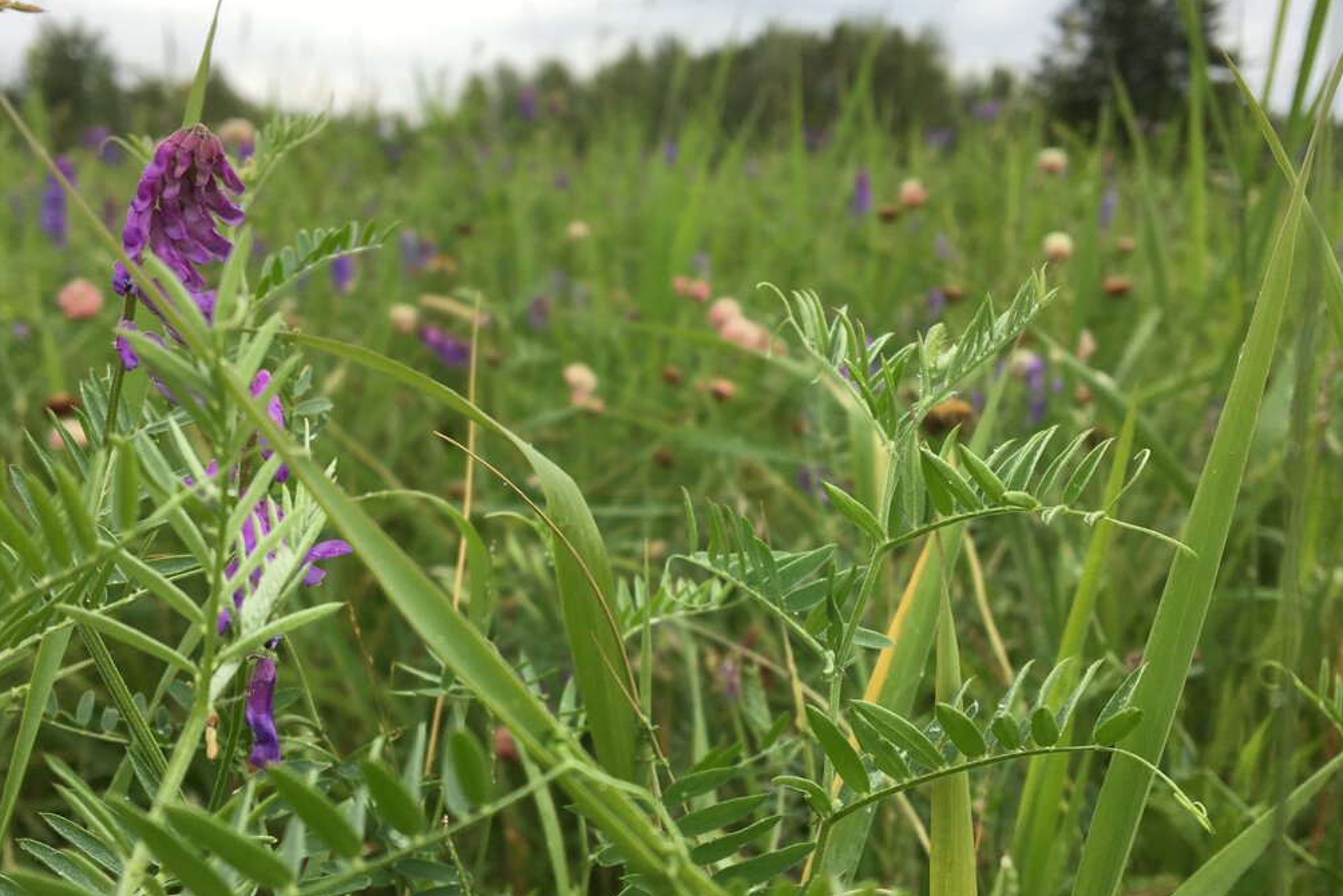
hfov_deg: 47.4
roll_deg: +2.2
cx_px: 662
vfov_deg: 32.6
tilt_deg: -9.5
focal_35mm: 41
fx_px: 1530
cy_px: 487
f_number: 2.2
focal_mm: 4.15
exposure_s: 1/296
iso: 25
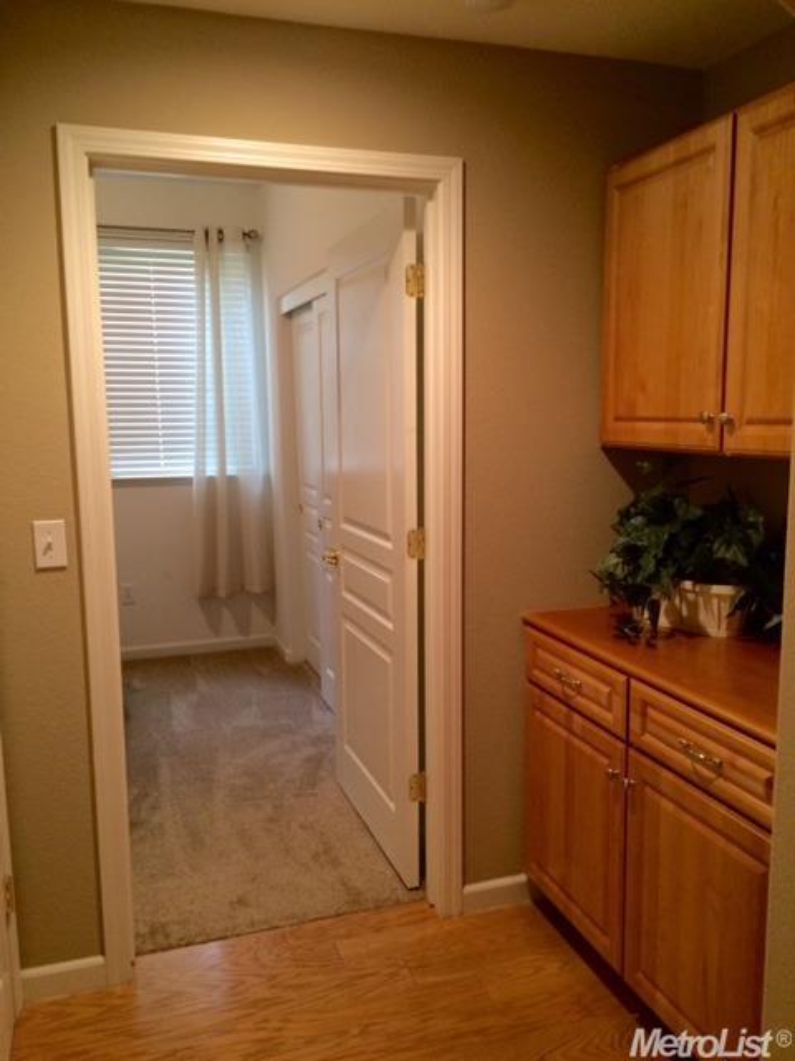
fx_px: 888
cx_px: 398
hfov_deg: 48.2
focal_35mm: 29
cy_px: 530
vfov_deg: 61.7
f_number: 2.2
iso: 200
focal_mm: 4.15
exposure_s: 1/30
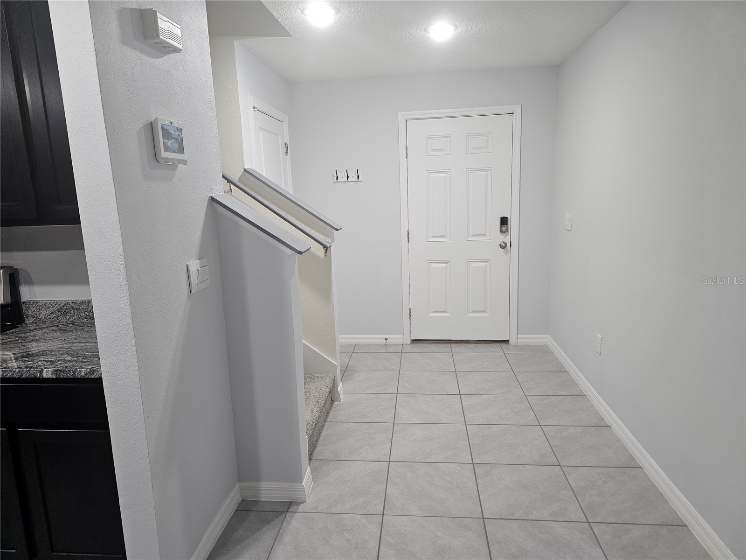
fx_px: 496
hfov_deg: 73.9
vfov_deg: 58.9
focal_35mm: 23
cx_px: 373
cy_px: 280
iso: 250
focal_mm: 6.3
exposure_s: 1/120
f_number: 1.7
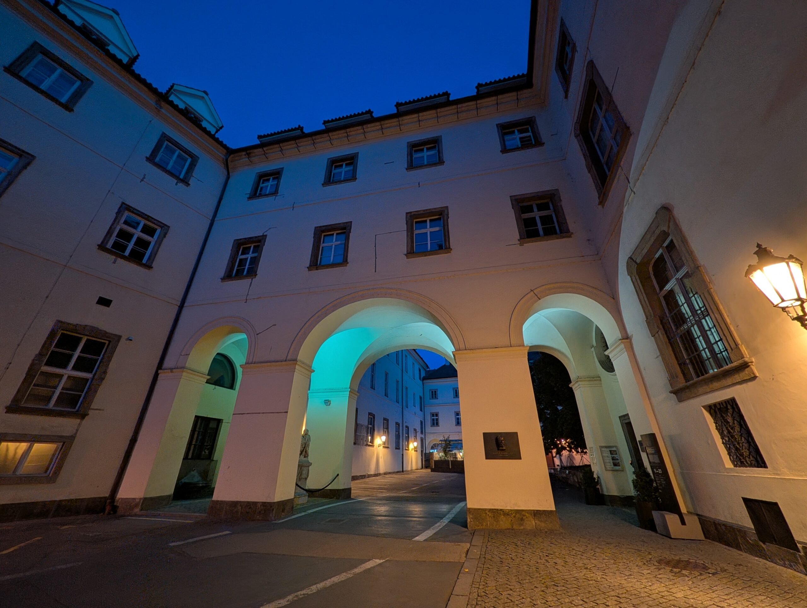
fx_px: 280
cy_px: 304
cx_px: 404
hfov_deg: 110.5
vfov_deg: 94.6
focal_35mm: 12
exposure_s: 1/25
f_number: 1.7
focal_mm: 2.02
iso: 204
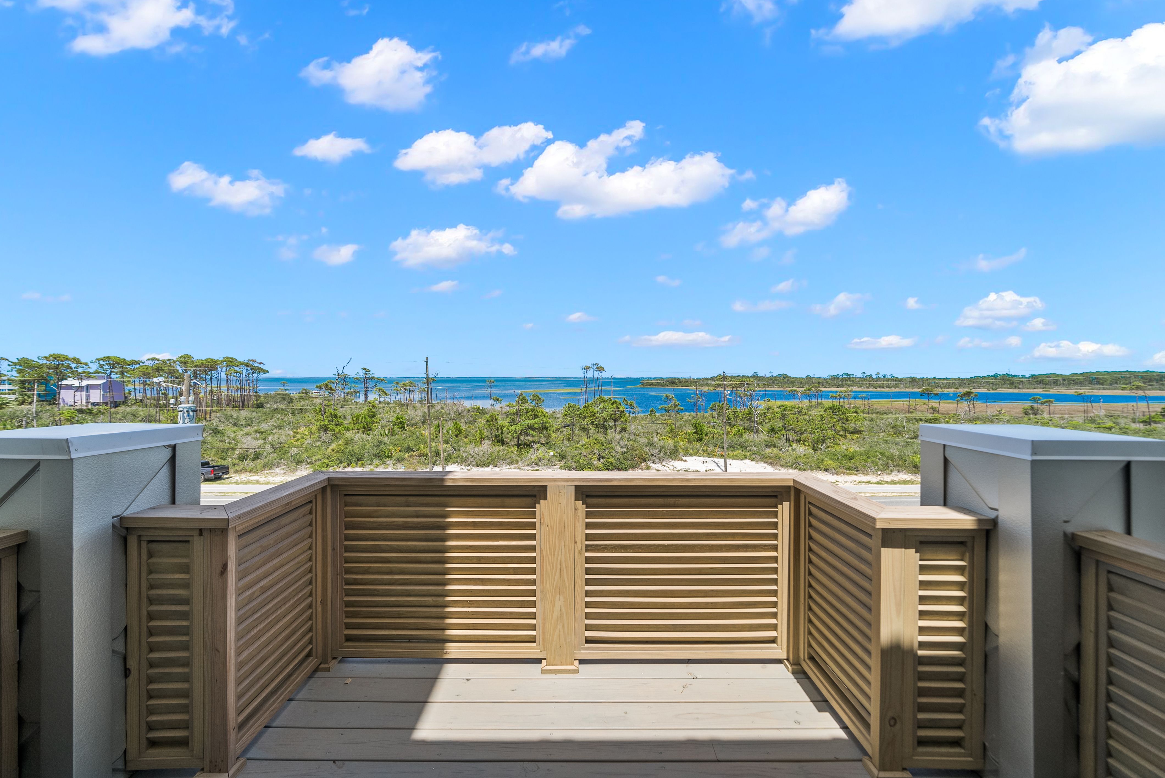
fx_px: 389
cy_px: 389
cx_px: 582
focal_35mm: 12
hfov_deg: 112.6
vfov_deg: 90.1
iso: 125
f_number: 7.1
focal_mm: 12
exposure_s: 1/200
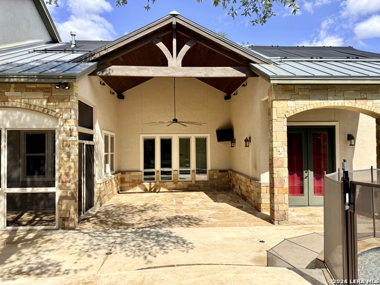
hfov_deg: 71.6
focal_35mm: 24
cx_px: 190
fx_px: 263
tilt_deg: +1.6
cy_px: 142
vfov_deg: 56.8
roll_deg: +0.3
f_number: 1.78
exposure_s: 1/3584
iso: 80
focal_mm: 6.76
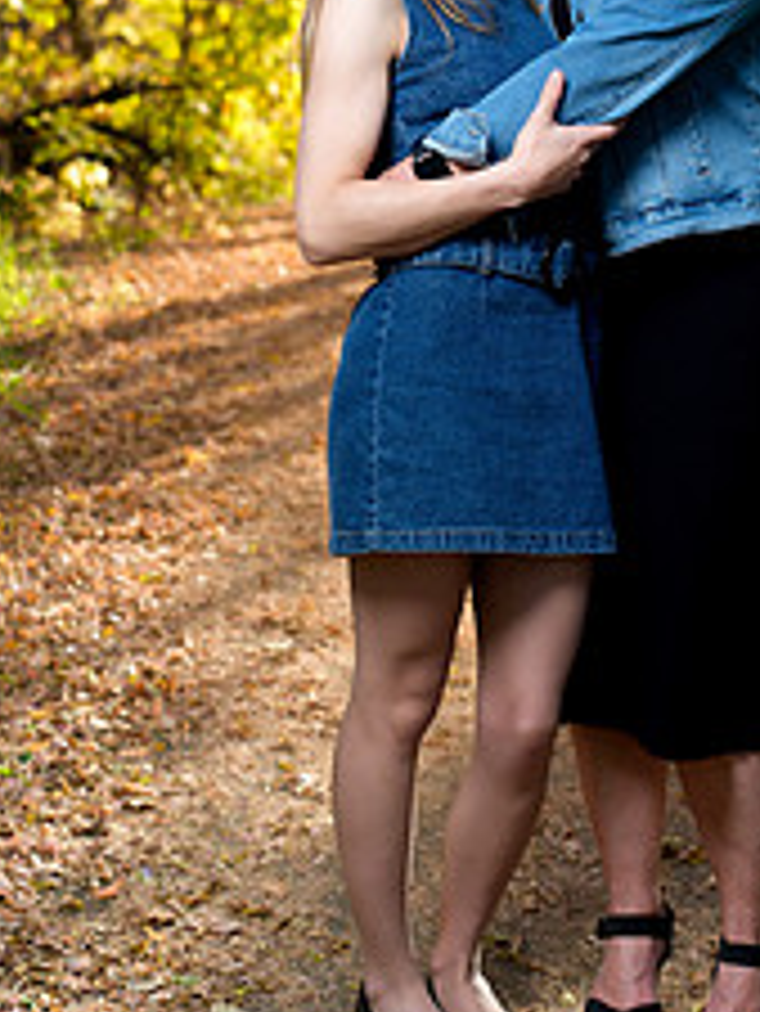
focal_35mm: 102
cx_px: 594
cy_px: 256
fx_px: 2983
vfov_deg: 19.1
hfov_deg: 14.4
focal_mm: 53
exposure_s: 1/160
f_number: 3.5
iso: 400
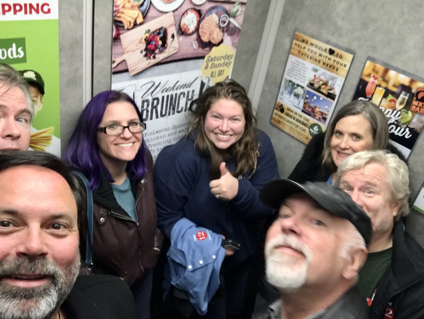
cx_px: 212
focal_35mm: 32
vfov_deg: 44.2
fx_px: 392
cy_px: 160
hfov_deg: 56.8
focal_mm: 2.87
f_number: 2.2
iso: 125
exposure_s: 1/30
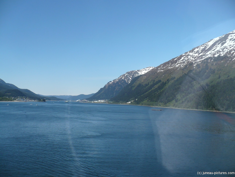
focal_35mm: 37
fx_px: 251
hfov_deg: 50.1
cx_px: 118
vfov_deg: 38.7
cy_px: 88
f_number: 8
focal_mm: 6.1
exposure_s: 1/250
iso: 100
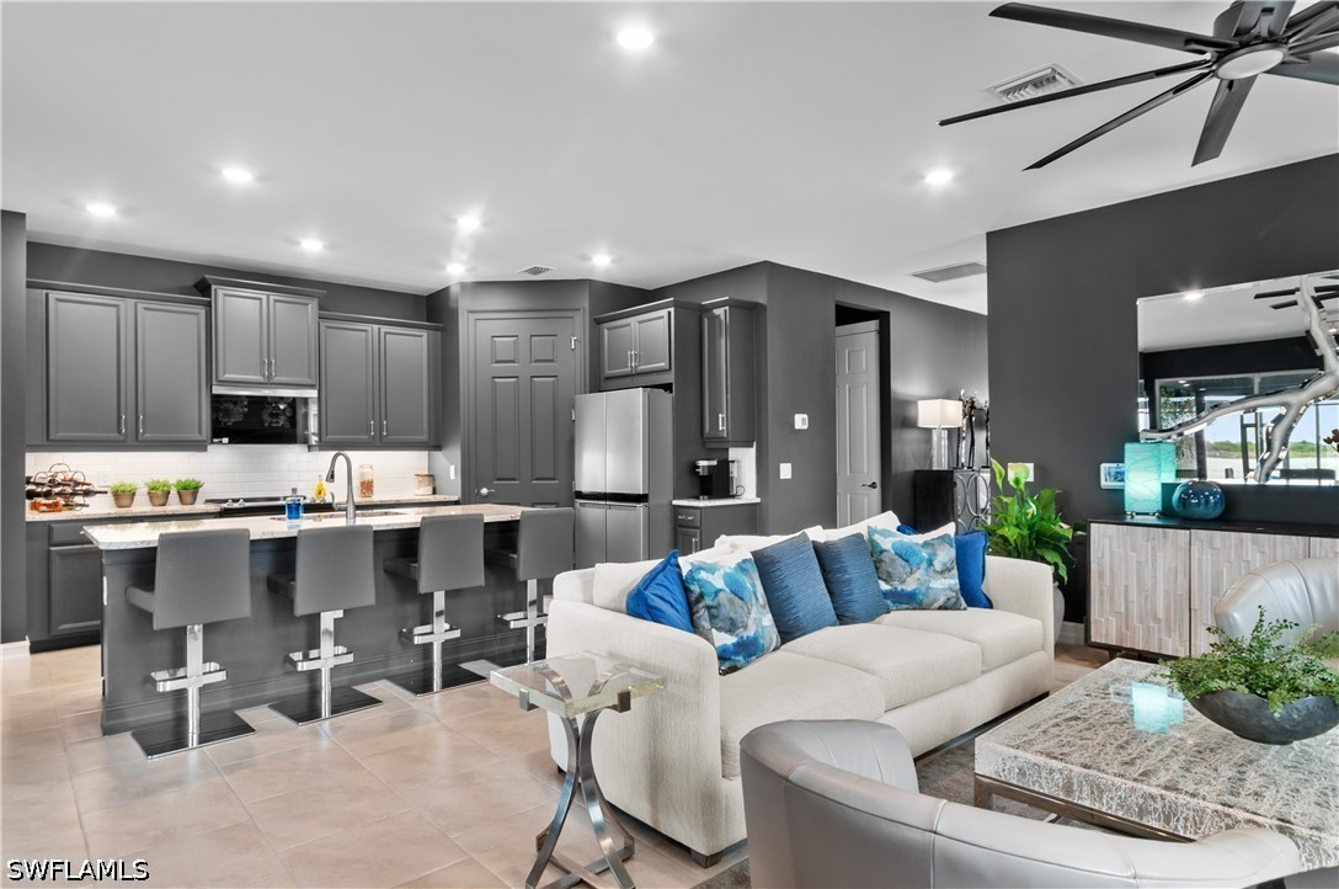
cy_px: 444
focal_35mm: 20
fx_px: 724
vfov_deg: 63.1
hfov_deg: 85.5
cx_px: 670
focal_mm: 13
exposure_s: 1/2.5
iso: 200
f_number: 8
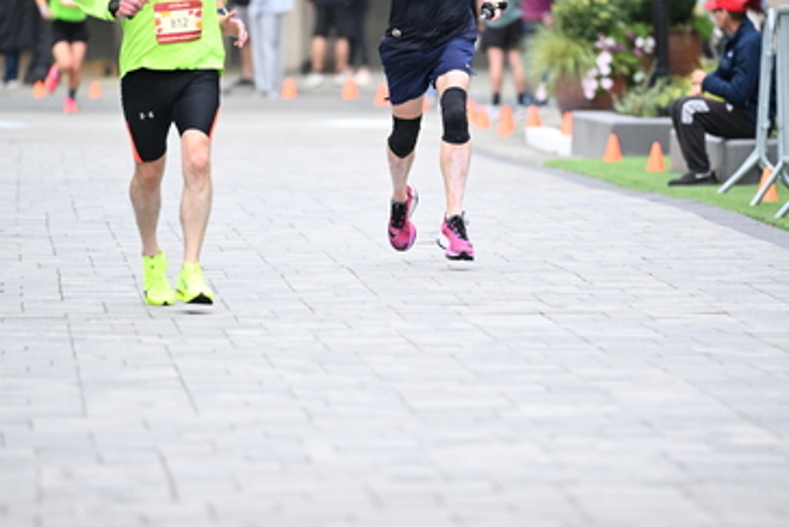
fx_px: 6621
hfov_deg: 6.8
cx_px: 393
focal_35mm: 302
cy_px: 234
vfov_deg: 4.6
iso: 1250
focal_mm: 200
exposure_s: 1/1250
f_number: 2.8
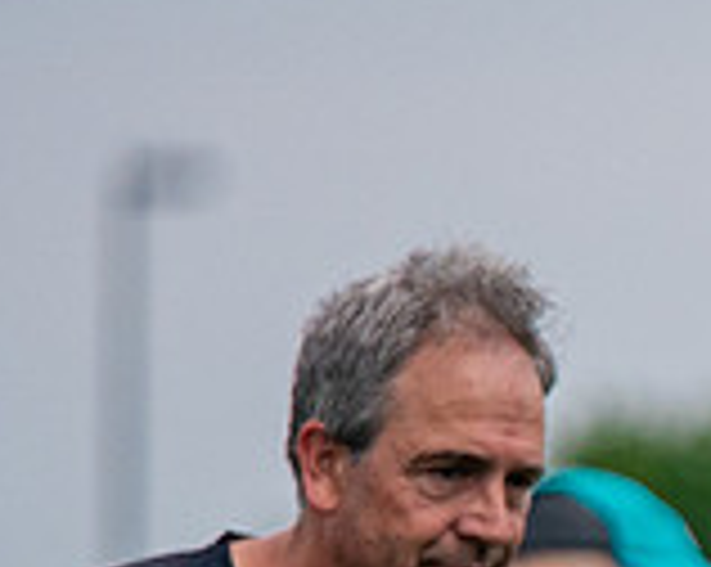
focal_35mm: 1318
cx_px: 1998
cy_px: 1136
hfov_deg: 1.5
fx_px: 27700
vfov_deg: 1.2
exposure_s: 1/10000
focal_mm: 192
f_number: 3.2
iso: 640
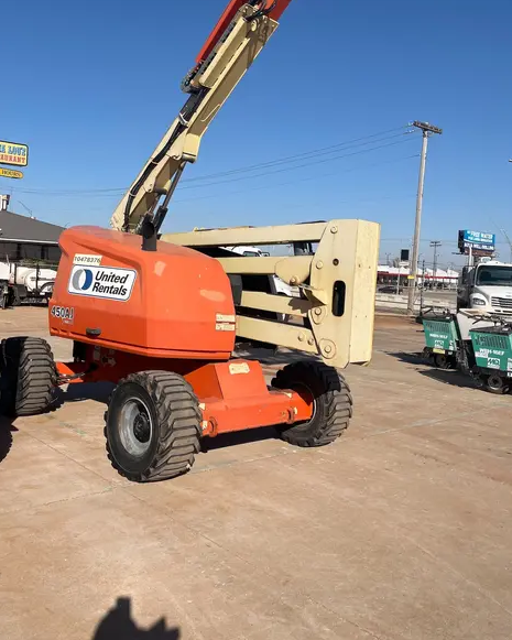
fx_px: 606
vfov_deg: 55.3
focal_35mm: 32
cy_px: 259
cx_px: 230
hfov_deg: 45.7
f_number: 1.6
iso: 50
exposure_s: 1/5848
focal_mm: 5.1
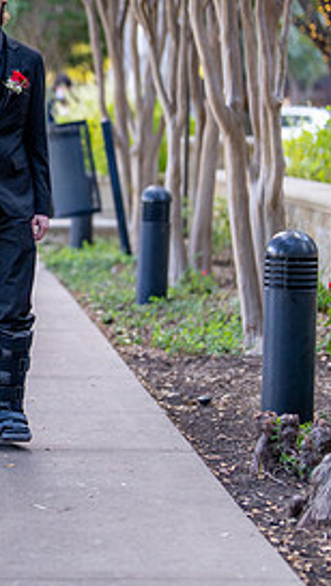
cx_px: -80
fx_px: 1853
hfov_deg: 10.0
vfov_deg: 18.0
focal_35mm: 119
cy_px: 215
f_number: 1.2
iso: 320
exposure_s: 1/1000
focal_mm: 50
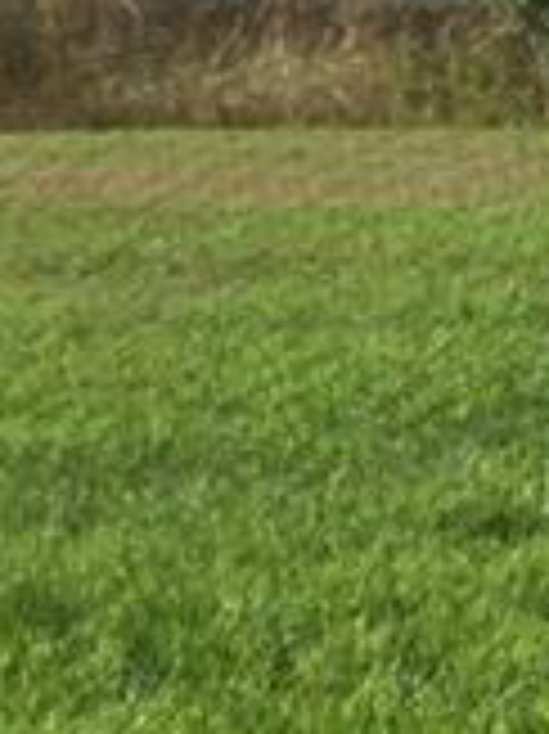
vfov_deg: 9.2
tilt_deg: -11.9
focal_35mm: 214
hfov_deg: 6.7
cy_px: 207
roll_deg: +0.0
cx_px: 1053
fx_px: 4531
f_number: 2.2
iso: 32
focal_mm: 4.15
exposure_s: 1/1130
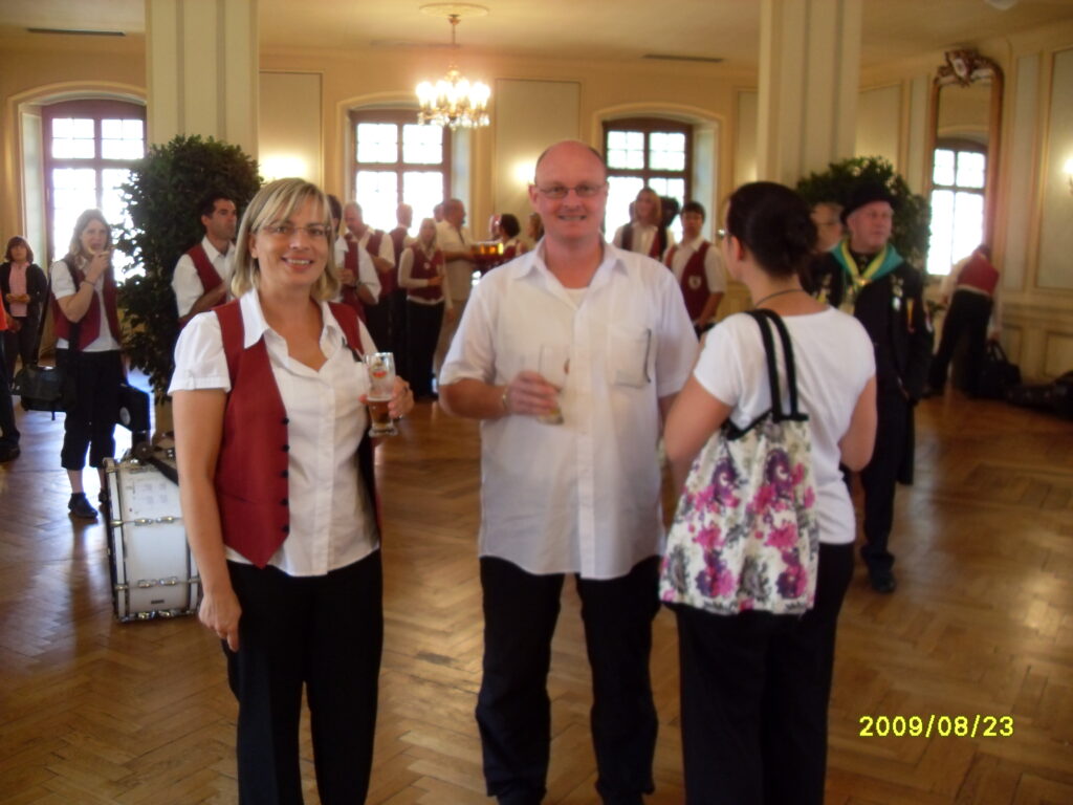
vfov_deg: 41.8
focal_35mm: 34
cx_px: 536
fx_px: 1054
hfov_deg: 54.0
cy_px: 402
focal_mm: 6.3
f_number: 2.8
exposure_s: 1/30
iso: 200
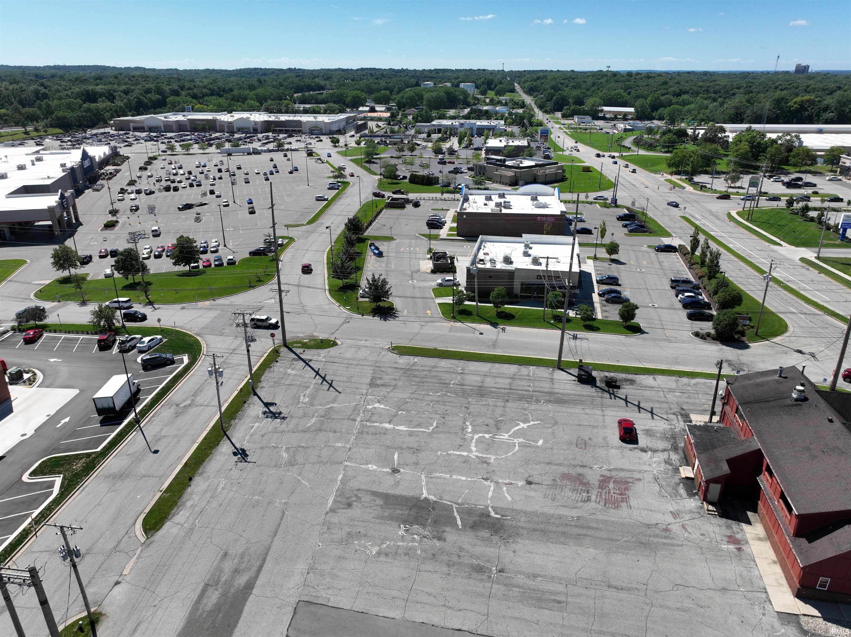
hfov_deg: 71.6
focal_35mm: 24
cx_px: 426
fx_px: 590
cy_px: 318
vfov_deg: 56.8
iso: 100
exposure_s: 1/2000
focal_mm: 12.29
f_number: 2.8
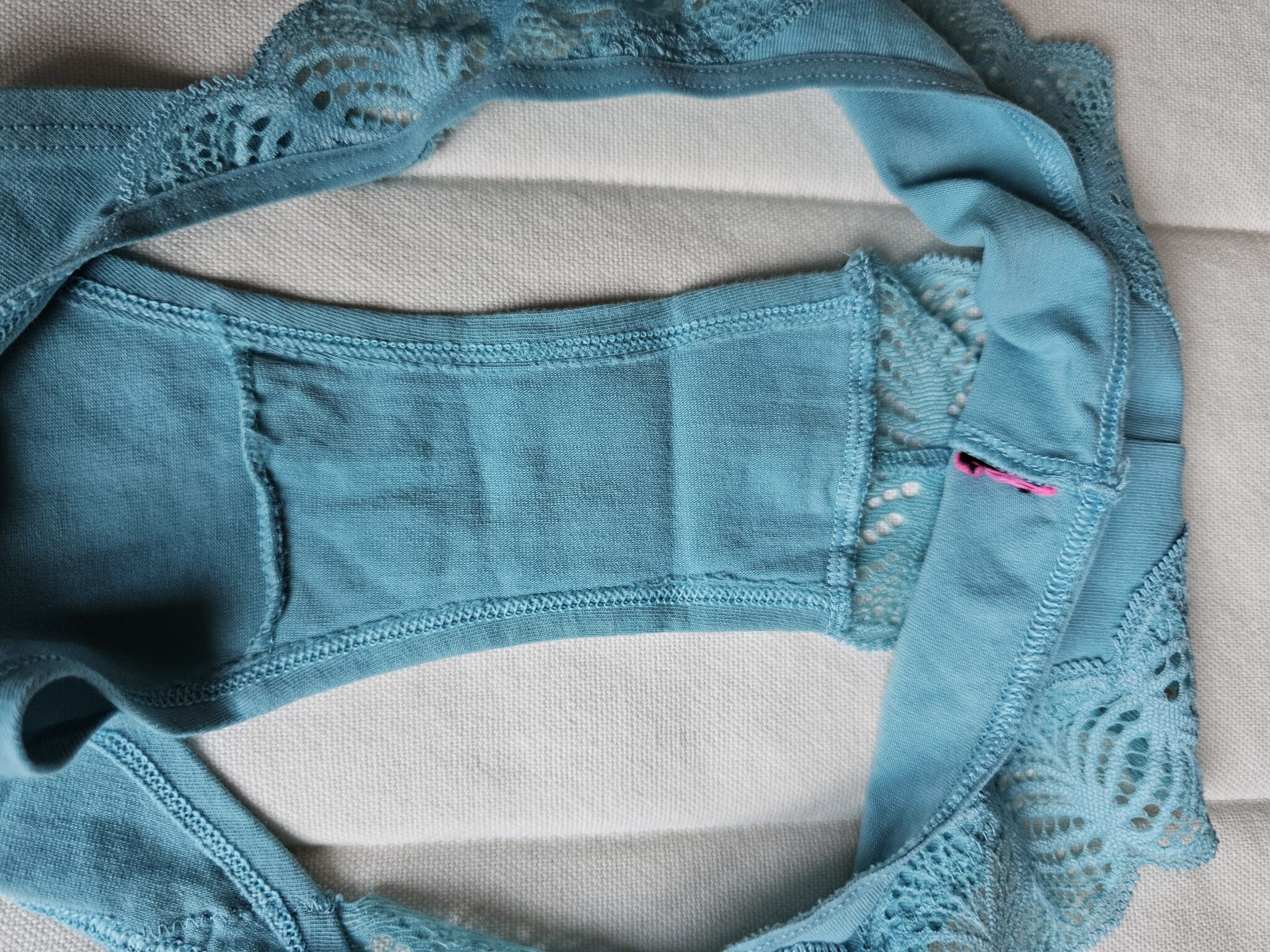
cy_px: 476
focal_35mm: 23
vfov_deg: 58.9
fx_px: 844
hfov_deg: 73.9
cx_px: 635
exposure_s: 1/51
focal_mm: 6.3
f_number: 1.7
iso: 160
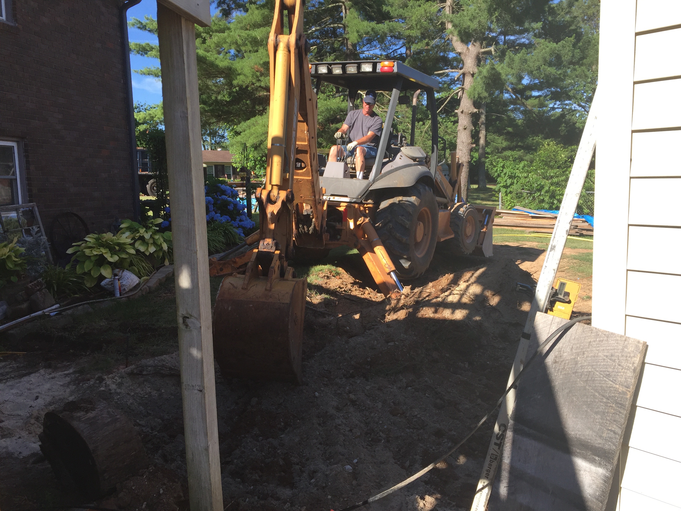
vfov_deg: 48.2
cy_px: 256
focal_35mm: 29
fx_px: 571
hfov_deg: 61.7
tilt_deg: -6.1
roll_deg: +1.6
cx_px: 340
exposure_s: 1/898
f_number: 2.2
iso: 32
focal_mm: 4.15
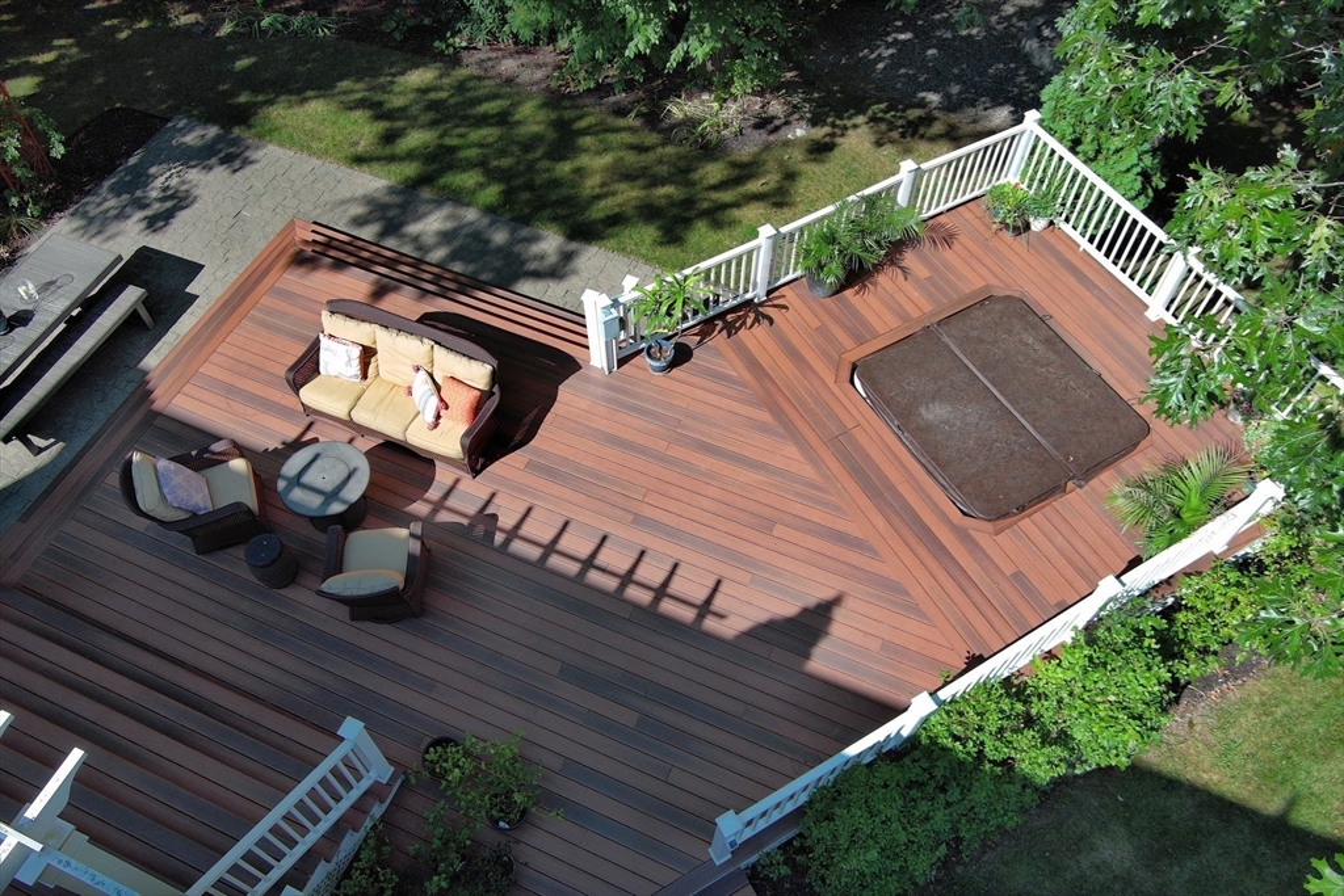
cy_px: 448
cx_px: 672
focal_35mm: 29
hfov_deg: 63.7
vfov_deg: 45.0
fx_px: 1083
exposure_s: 1/1052
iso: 100
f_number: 2.8
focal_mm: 10.57
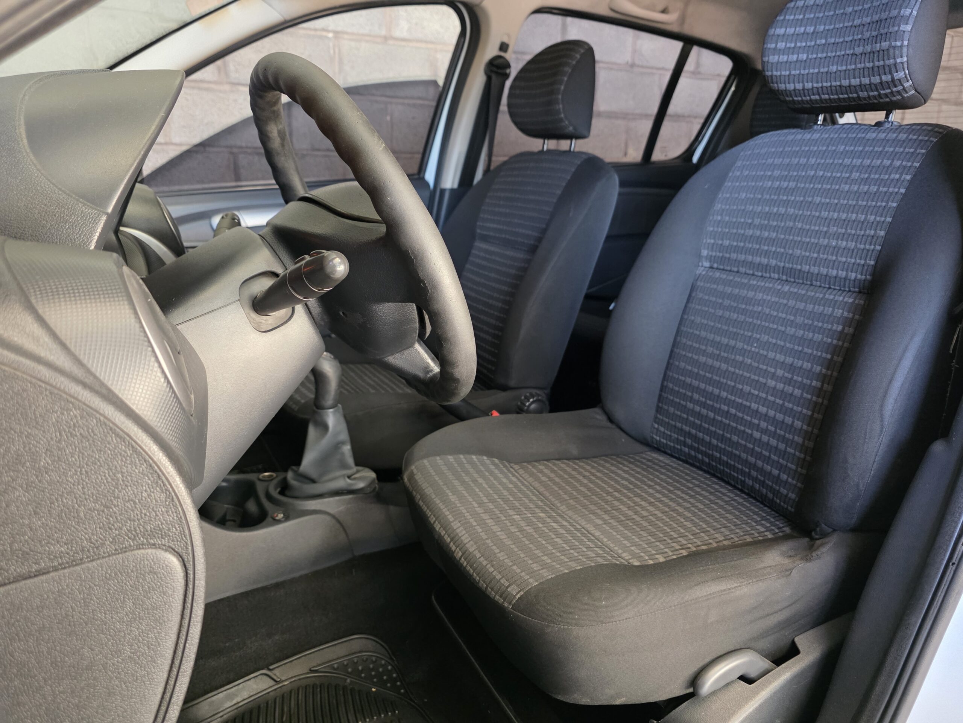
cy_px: 362
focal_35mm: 23
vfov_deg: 58.9
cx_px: 482
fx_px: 640
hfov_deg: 73.9
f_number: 1.7
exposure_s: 1/100
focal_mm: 6.3
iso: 1000
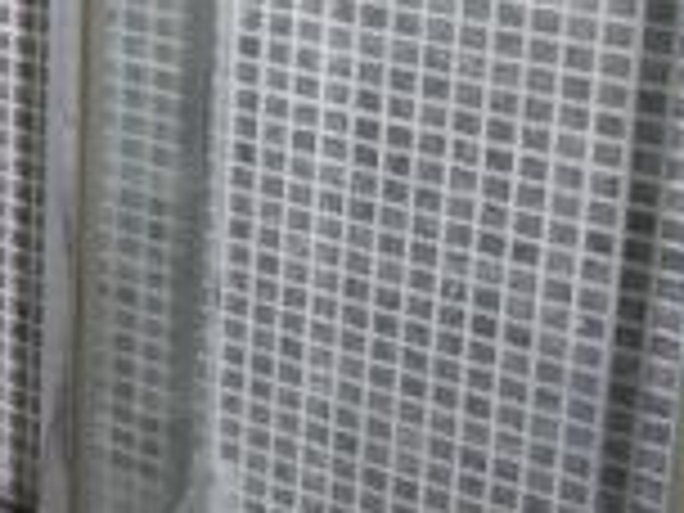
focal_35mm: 92
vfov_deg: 14.8
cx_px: -475
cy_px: -286
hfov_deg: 17.9
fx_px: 1818
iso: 125
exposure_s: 1/60
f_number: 3.3
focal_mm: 4.3
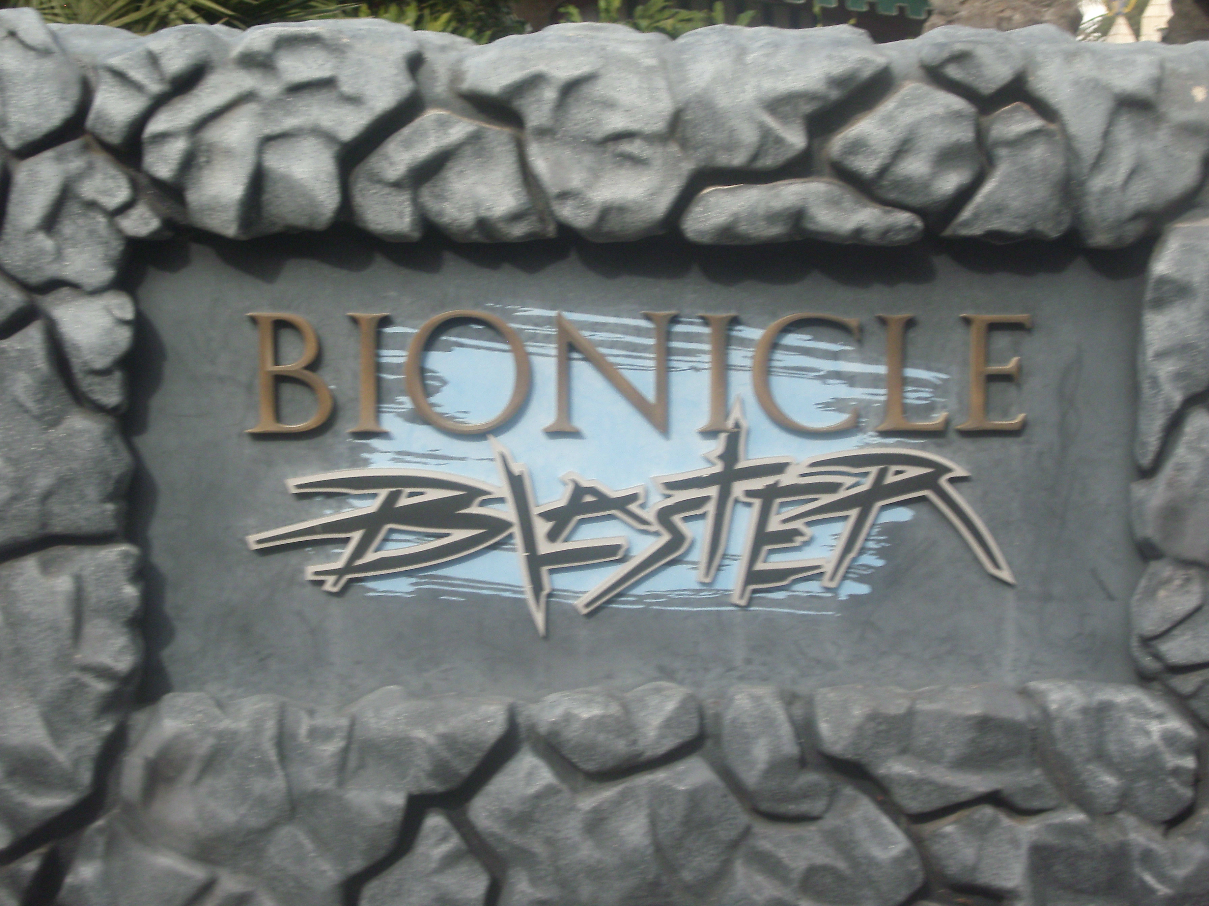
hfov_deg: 29.0
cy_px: 453
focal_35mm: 67
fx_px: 2340
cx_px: 604
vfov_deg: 21.9
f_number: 10.6
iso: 125
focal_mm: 11.2
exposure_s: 1/63
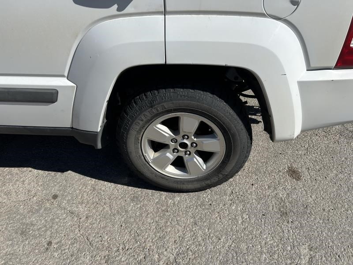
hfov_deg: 67.3
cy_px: 132
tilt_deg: -36.7
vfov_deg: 53.1
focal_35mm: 26
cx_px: 176
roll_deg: +3.1
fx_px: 265
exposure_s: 1/6579
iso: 50
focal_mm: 5.7
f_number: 1.5
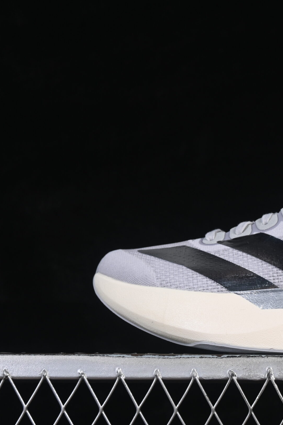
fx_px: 1403
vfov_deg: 17.2
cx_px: 323
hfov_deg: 11.3
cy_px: 216
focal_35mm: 119
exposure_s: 1/80
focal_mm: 50
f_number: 8
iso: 160
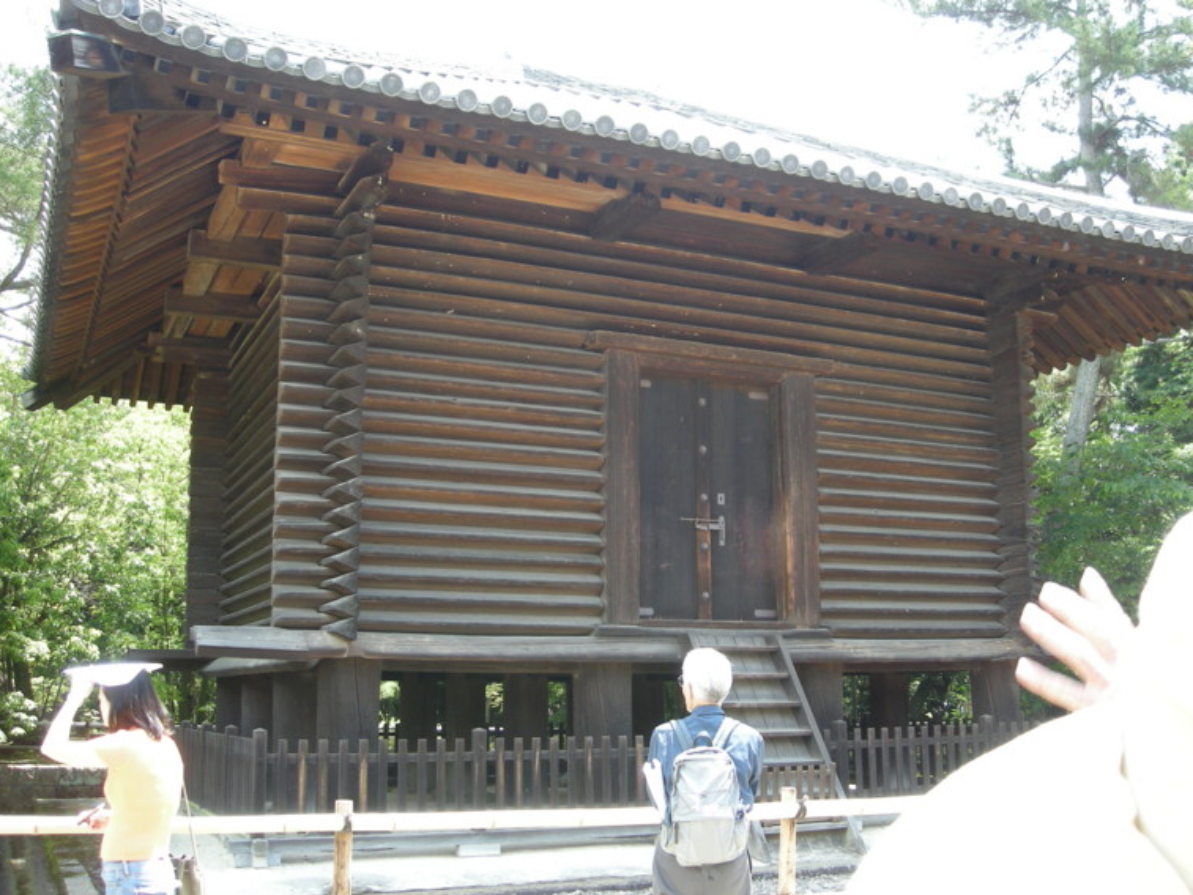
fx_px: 1275
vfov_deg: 38.7
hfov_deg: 50.1
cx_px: 611
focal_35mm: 37
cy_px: 435
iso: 50
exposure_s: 1/81.3
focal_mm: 5.7
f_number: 2.8
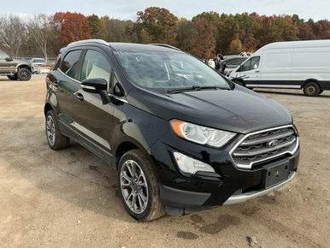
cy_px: 121
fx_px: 277
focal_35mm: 29
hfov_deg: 61.6
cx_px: 170
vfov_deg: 48.3
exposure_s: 1/749
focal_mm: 3
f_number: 1.8
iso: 25
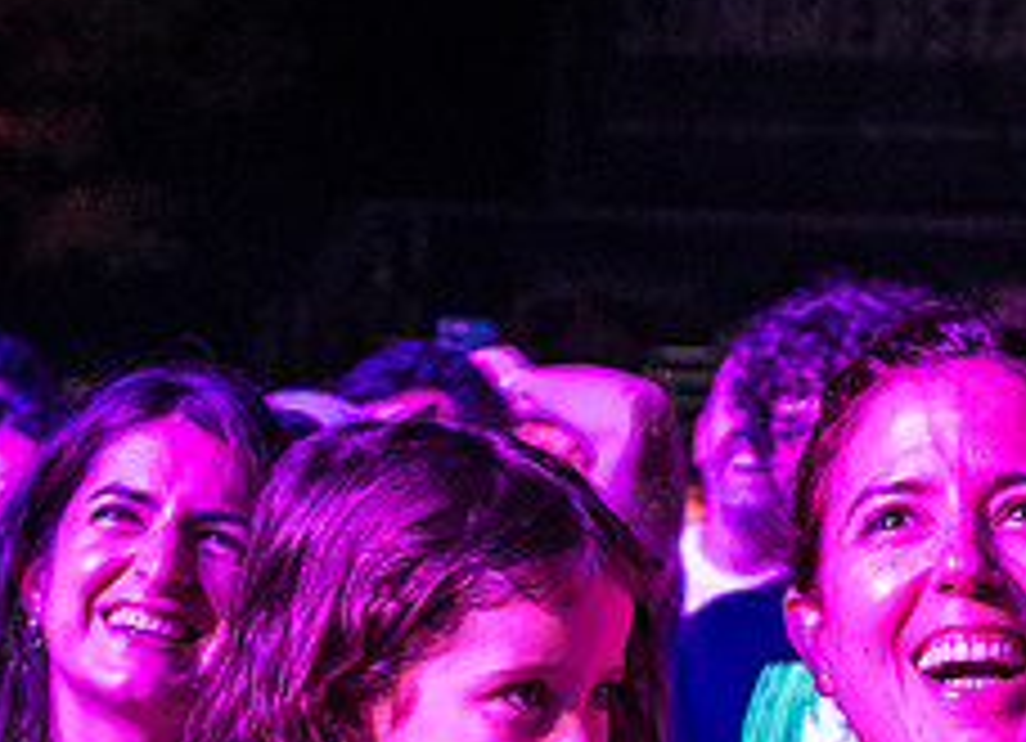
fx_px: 5151
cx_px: 922
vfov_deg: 8.1
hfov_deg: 11.3
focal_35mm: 176
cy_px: 936
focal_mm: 55
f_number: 4
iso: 4000
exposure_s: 1/250
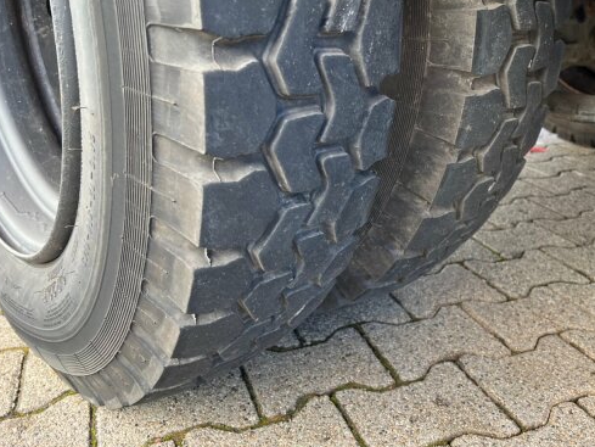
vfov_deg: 41.7
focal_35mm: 34
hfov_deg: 53.3
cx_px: 375
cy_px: 191
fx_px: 585
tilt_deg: -15.6
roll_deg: +2.2
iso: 64
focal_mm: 5.7
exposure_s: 1/138
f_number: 1.5
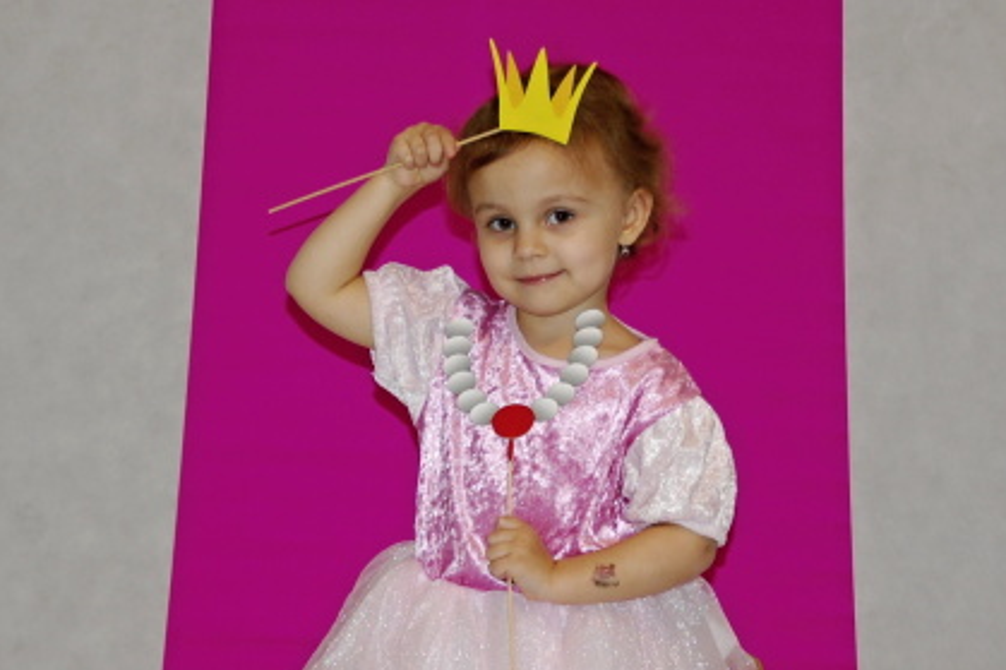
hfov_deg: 21.1
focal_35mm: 97
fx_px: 2701
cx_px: 557
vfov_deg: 14.1
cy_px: 439
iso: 400
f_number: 4.8
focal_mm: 45
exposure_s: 1/60
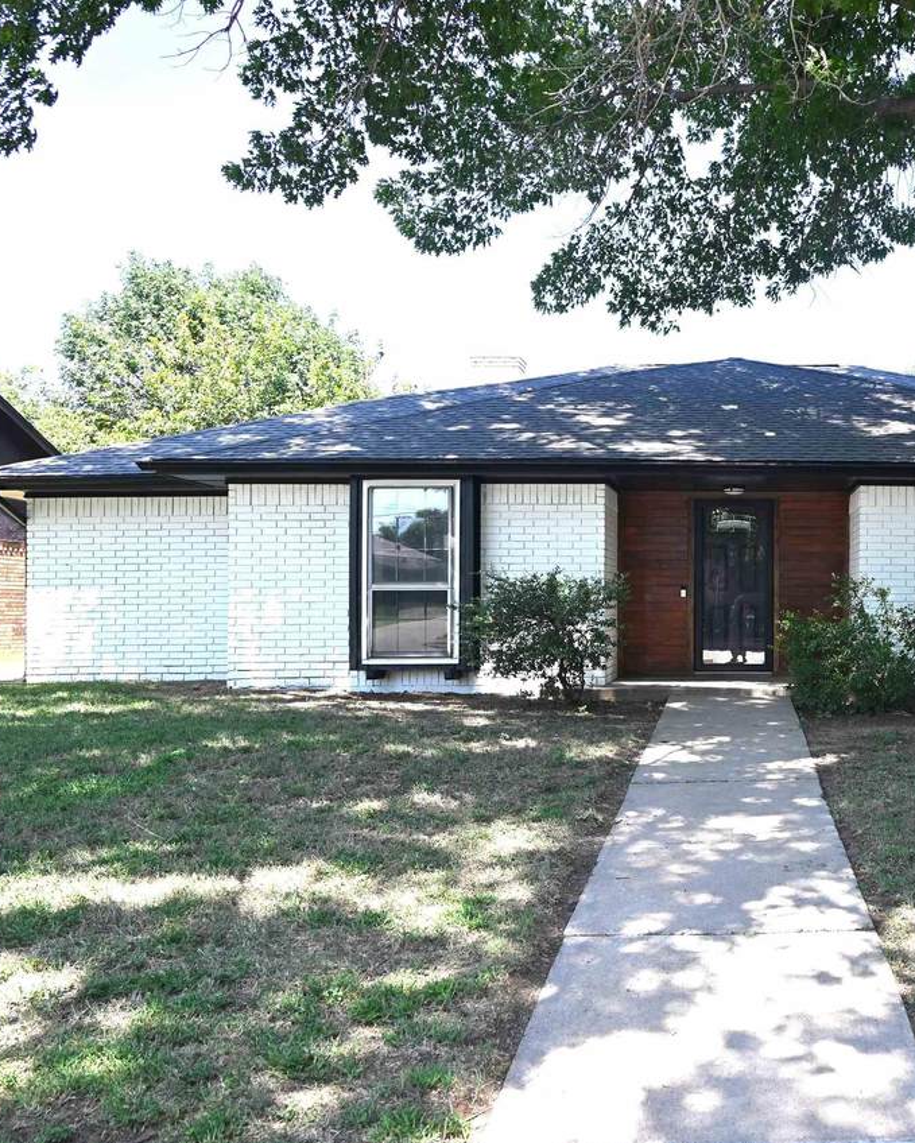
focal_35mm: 34
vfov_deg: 52.8
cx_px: 778
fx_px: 1150
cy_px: 574
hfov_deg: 40.9
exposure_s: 1/250
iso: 200
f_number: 5.6
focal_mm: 24
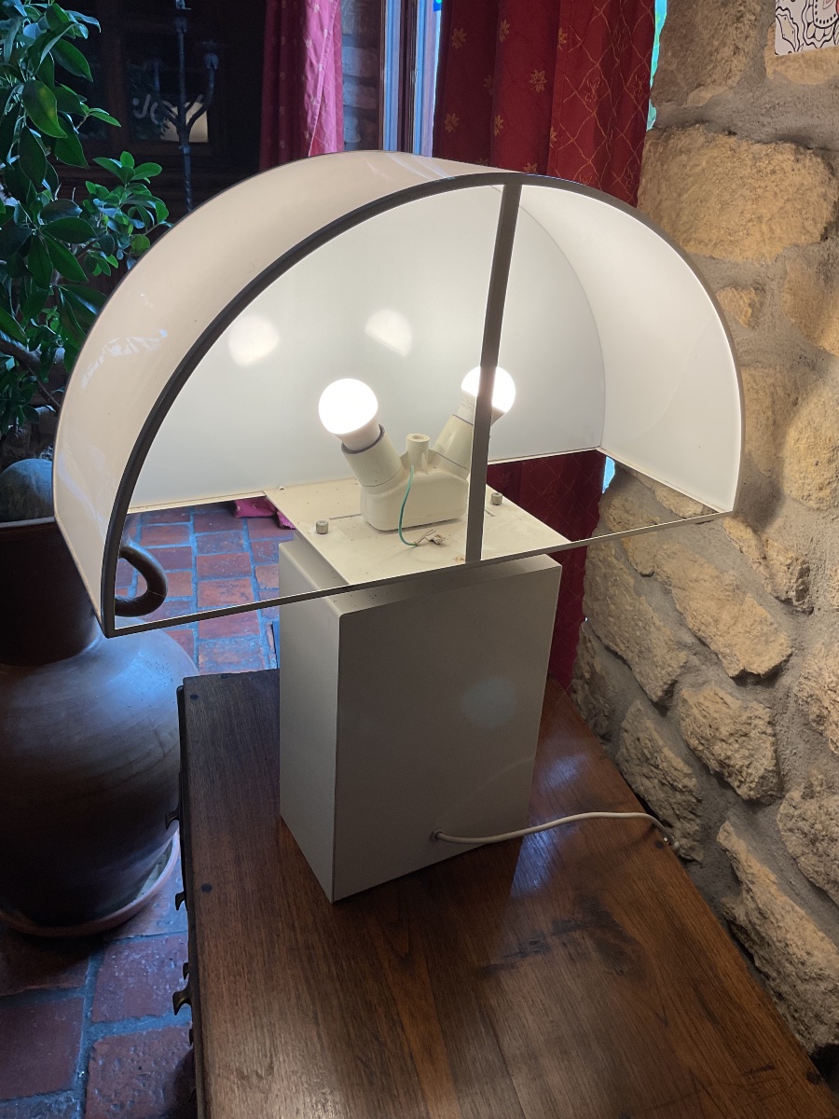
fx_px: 937
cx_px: 420
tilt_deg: -26.2
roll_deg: -2.0
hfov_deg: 48.2
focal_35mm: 29
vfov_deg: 61.7
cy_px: 560
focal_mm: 3
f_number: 1.8
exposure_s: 1/100
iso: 25
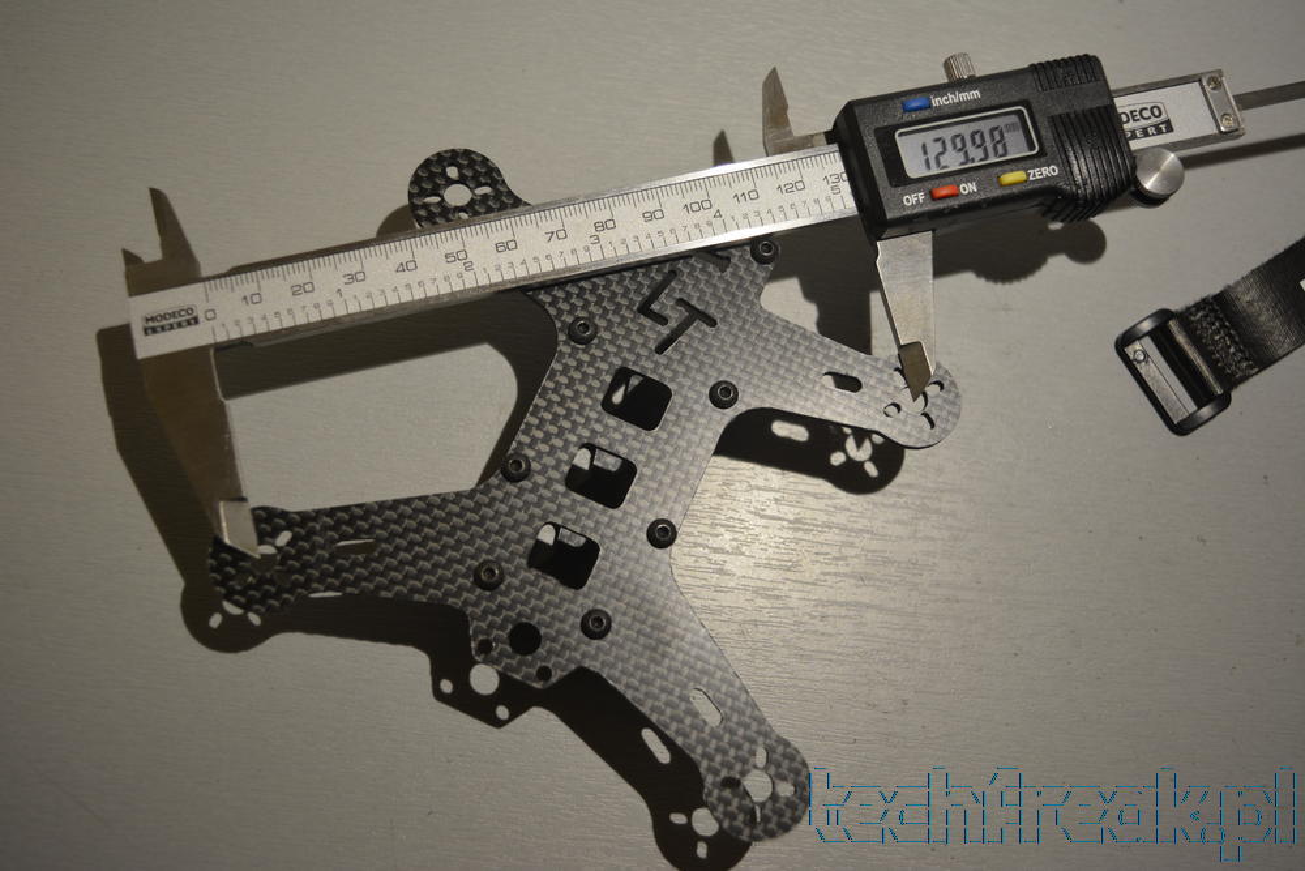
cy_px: 436
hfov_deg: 53.1
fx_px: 1305
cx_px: 652
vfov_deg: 36.9
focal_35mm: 36
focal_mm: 24
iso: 400
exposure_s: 1/80
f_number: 4.5
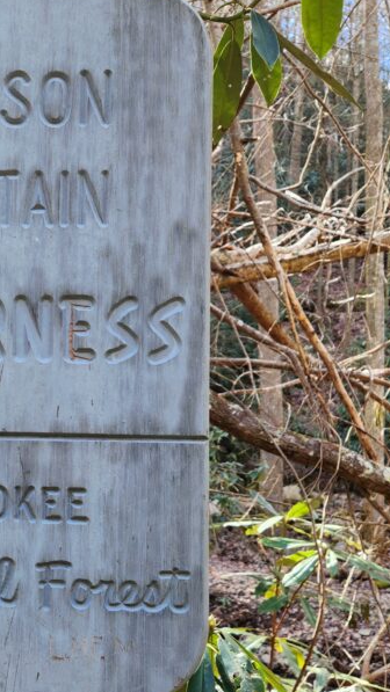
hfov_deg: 26.0
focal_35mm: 43
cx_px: -21
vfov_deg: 47.1
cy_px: 413
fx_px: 790
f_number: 1.8
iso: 40
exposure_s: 1/120
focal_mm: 5.4
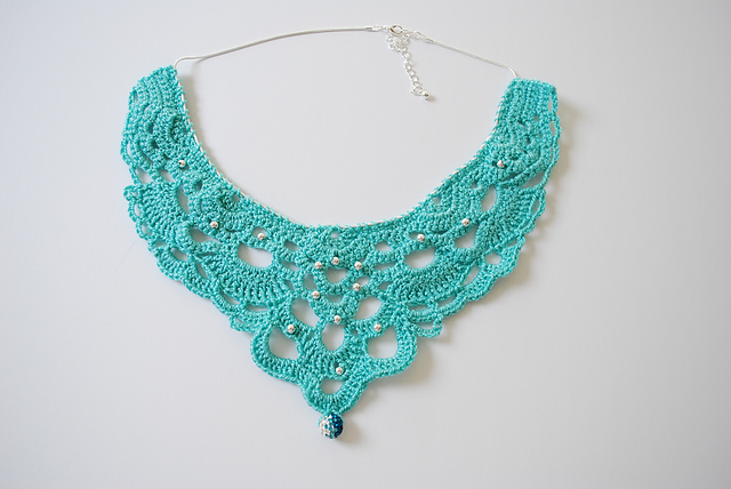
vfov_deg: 40.0
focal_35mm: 33
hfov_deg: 57.2
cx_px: 366
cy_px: 244
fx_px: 671
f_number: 4
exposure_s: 1/13
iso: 400
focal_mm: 22
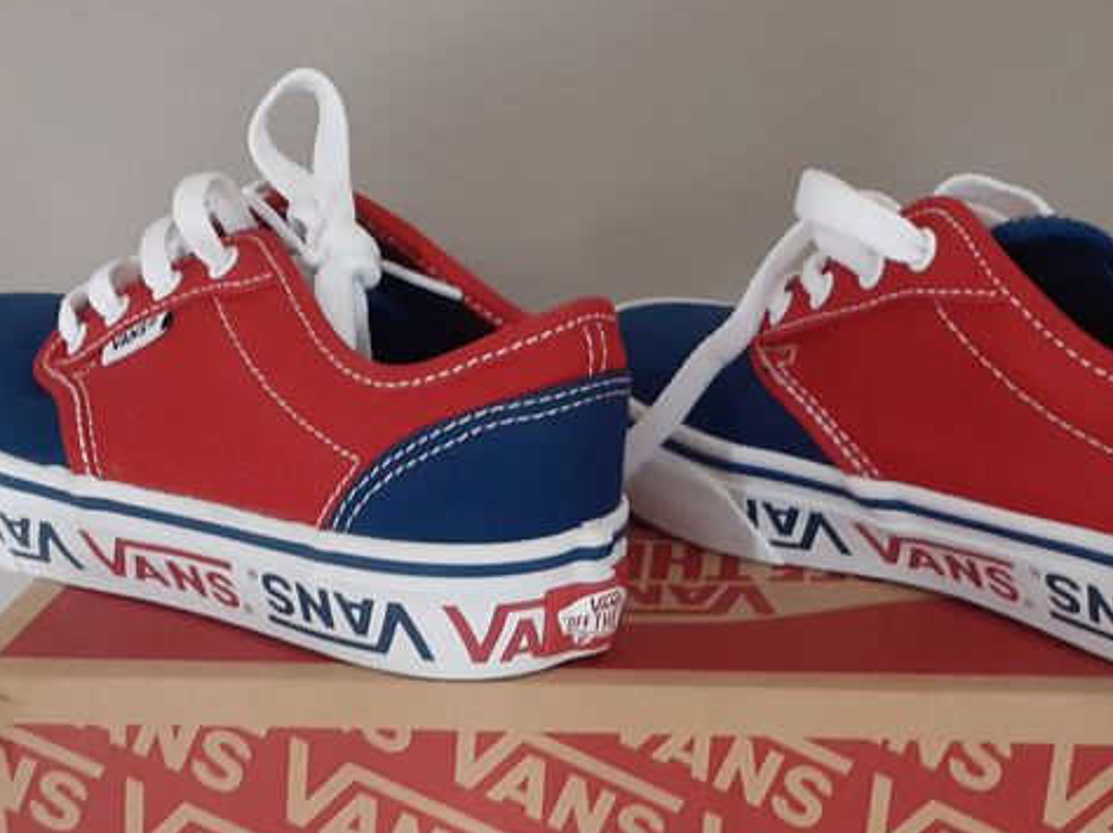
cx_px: 643
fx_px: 1832
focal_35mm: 57
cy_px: 685
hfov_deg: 33.7
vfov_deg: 25.1
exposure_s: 1/50
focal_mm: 3.6
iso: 250
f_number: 1.9
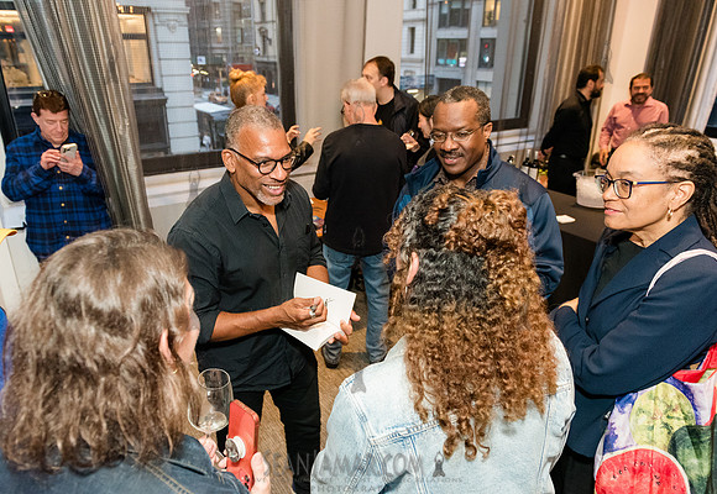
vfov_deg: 52.1
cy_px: 247
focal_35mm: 25
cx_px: 347
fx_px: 506
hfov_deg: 70.6
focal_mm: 24
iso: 6400
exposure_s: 1/250
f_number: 4
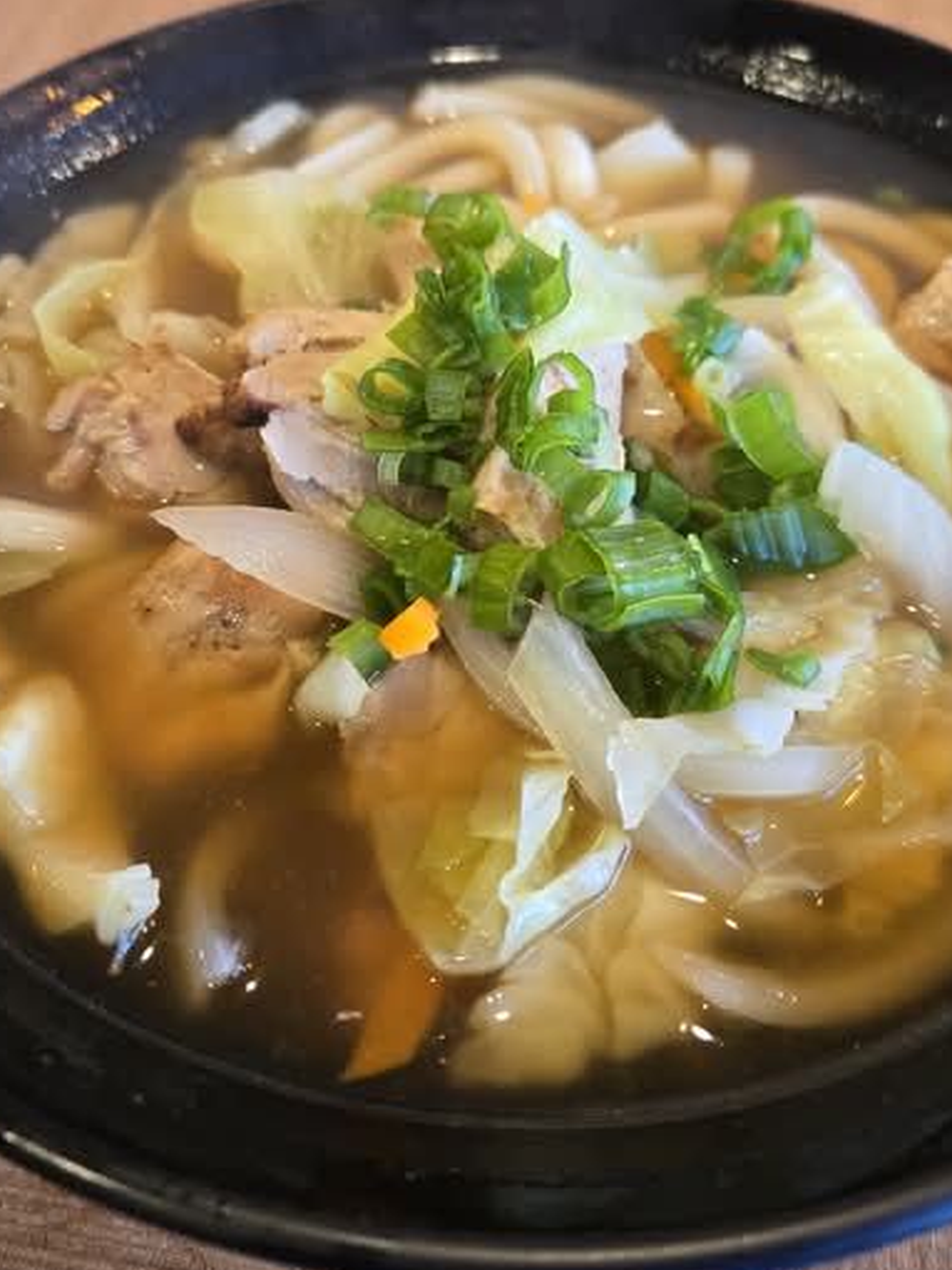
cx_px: 492
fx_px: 1211
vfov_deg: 55.0
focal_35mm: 33
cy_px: 508
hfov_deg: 42.9
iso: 500
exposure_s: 1/120
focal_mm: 5.4
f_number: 1.8
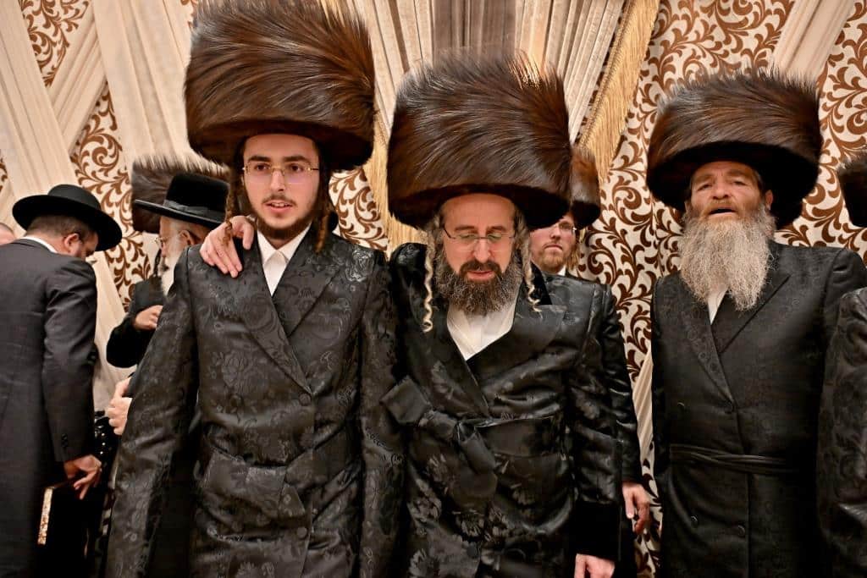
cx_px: 434
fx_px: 578
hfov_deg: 73.7
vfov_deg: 53.1
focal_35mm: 24
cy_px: 289
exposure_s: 1/200
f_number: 4
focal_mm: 24
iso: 1250
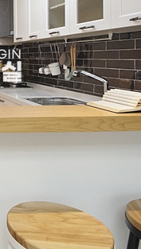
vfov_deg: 48.3
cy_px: 59
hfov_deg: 23.2
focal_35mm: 40
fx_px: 265
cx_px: -77
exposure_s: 1/20
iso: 800
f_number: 9
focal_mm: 10
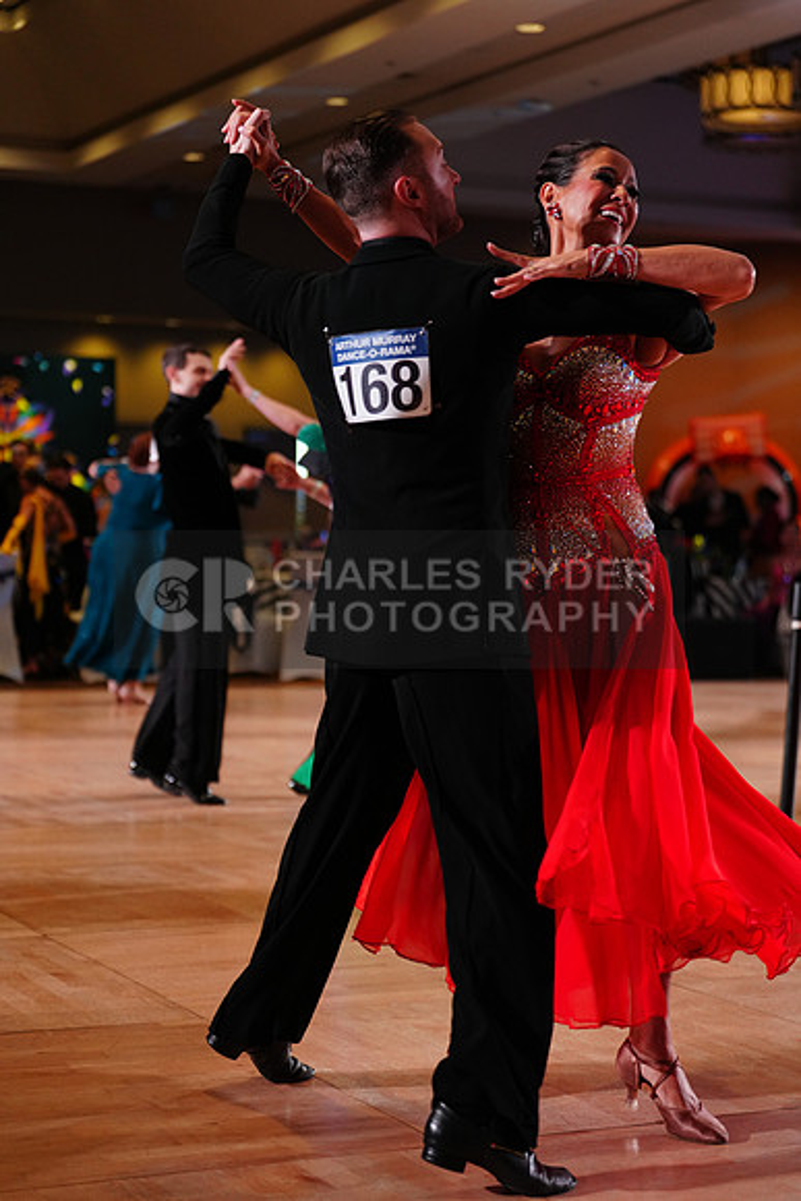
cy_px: 600
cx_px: 400
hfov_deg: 19.5
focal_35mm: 70
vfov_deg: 28.8
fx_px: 2335
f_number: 2.8
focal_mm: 70
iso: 2000
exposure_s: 1/640
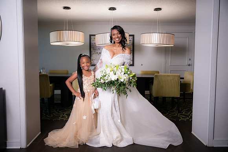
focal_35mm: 32
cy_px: 76
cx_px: 114
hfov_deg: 59.5
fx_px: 199
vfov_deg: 41.7
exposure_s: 1/250
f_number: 2.8
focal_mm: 31.5
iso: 640
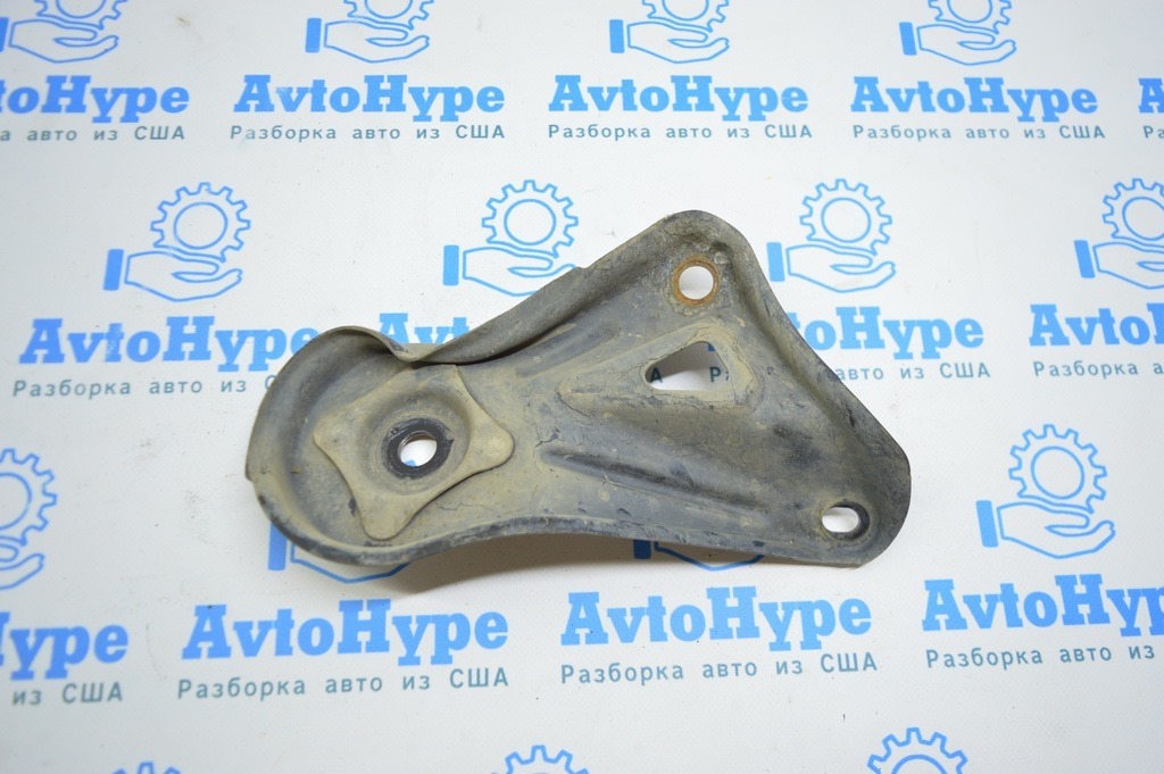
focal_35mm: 27
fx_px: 872
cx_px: 582
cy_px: 387
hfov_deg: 67.4
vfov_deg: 47.9
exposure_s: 1/50
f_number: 3.5
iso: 400
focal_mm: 18
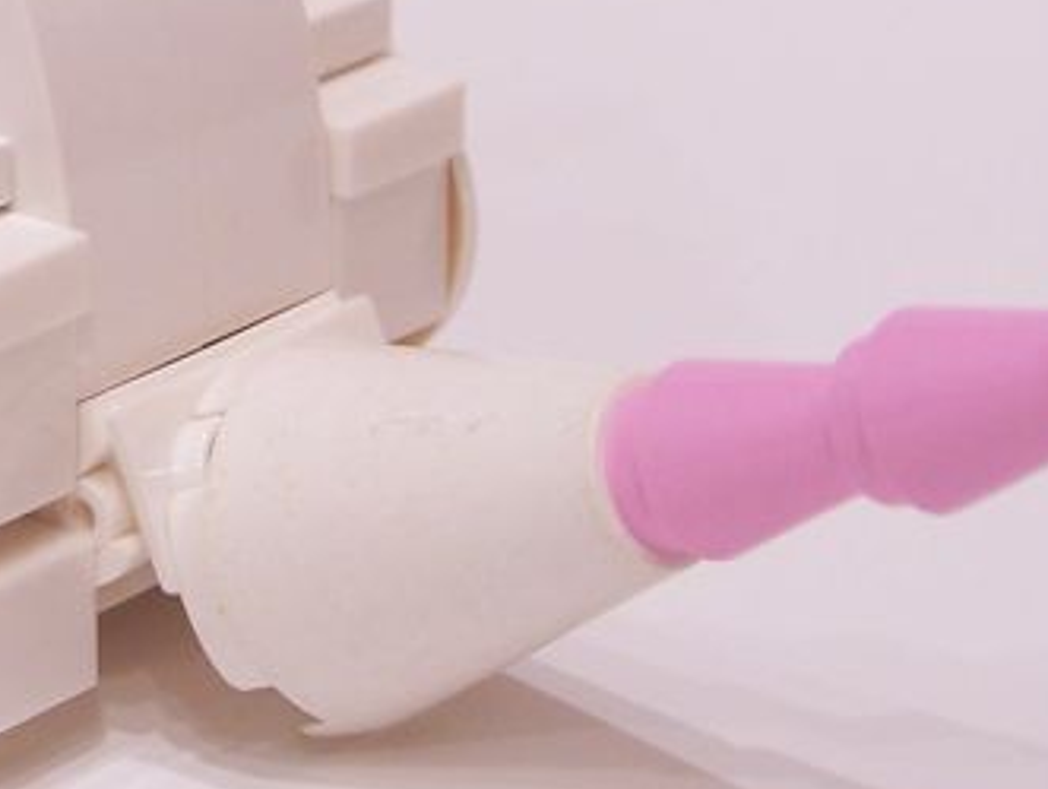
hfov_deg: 9.4
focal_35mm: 207
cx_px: -177
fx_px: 6274
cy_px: -146
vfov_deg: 7.1
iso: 80
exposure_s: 1/3
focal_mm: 11.1
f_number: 3.2
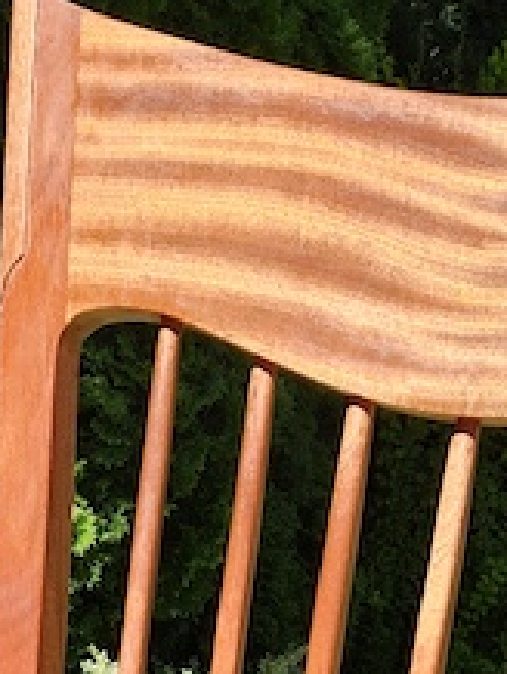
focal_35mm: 108
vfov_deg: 13.8
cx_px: 260
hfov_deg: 13.7
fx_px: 2105
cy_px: 1537
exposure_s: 1/769
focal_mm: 5.4
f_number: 1.8
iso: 20
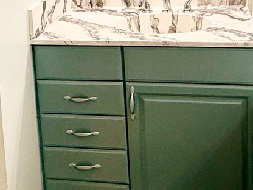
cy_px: -35
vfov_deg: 20.0
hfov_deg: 28.0
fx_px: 504
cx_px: 85
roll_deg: +3.3
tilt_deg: -8.0
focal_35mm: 69
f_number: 2.2
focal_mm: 2.22
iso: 100
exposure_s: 1/120
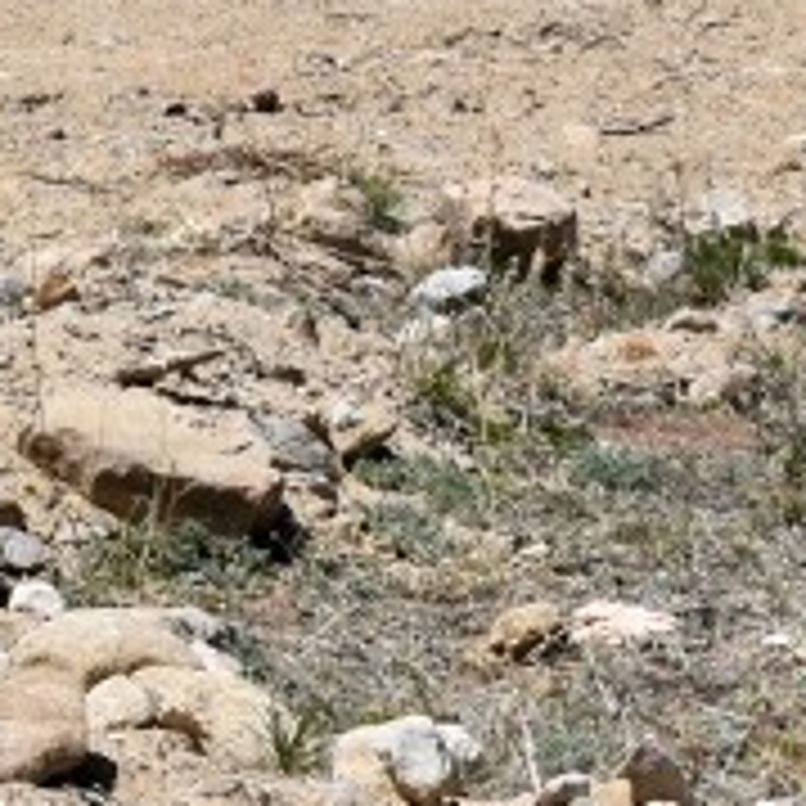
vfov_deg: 6.5
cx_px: -860
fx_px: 6902
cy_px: -887
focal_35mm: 262
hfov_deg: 6.5
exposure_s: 1/400
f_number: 10
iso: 200
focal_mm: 32
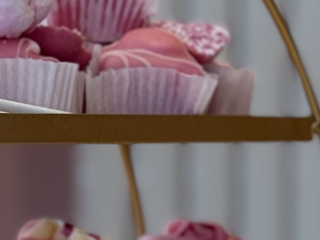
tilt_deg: -4.3
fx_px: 2283
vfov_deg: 6.0
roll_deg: +1.0
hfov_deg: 7.9
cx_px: -82
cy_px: 357
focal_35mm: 247
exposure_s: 1/100
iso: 64
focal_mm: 6.76
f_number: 1.78
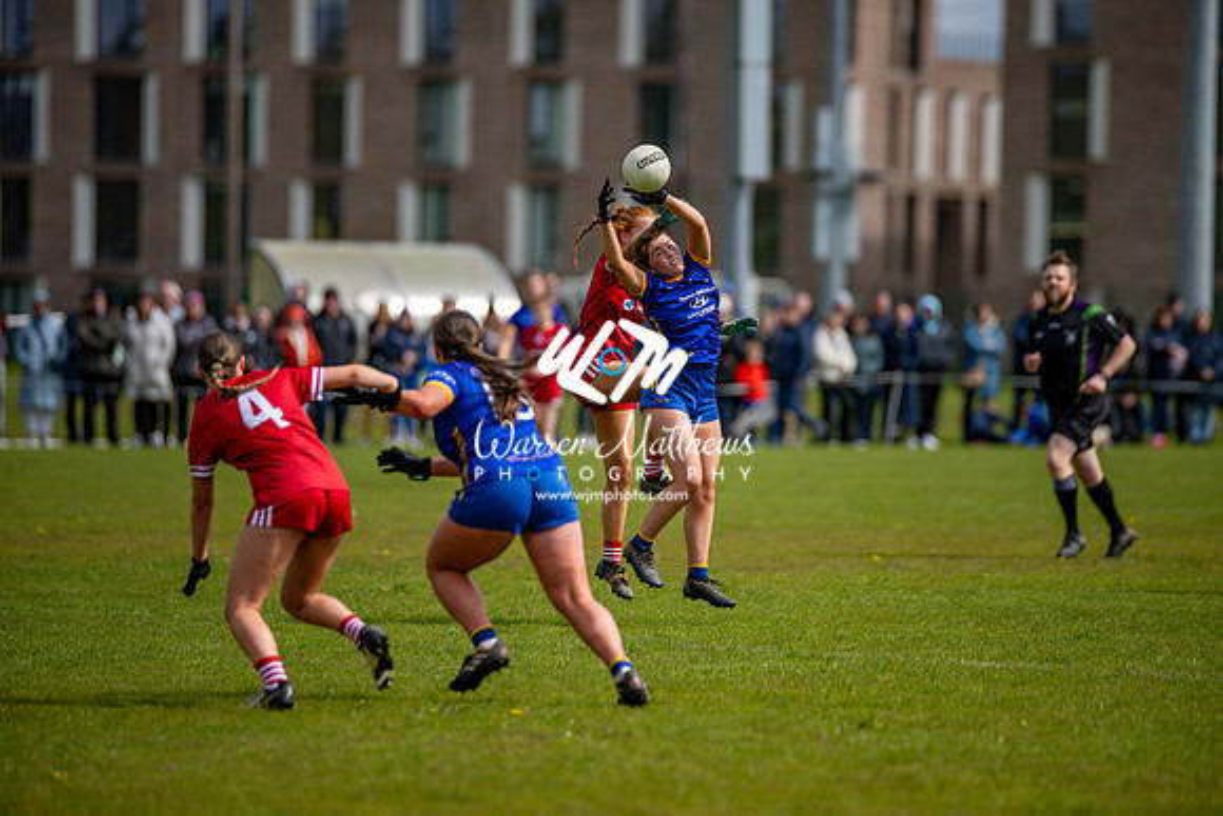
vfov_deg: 4.6
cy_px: 408
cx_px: 612
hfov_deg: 6.9
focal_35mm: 300
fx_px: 10194
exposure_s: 1/6400
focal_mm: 300
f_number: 2.8
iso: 200
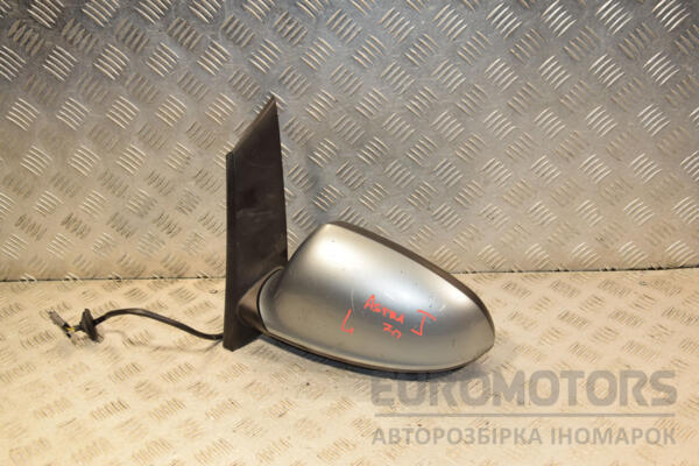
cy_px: 233
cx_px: 350
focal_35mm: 42
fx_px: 815
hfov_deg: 46.4
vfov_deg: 31.9
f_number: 6.3
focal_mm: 28
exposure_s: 1/200
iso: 800
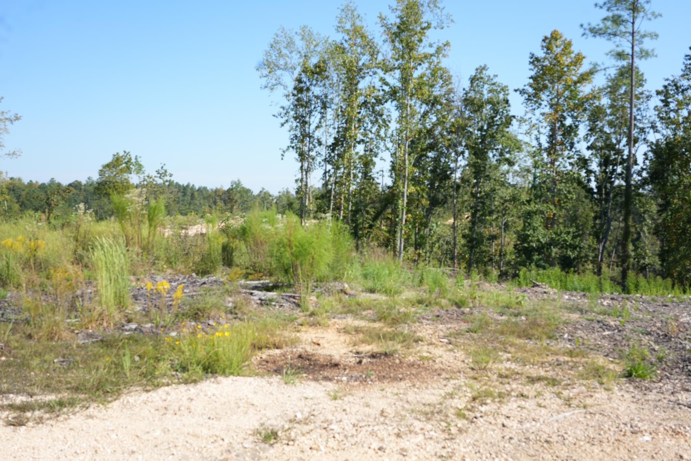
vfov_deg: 37.8
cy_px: 230
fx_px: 672
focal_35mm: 35
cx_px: 346
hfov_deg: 54.4
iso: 640
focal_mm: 35
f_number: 7.1
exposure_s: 1/1250
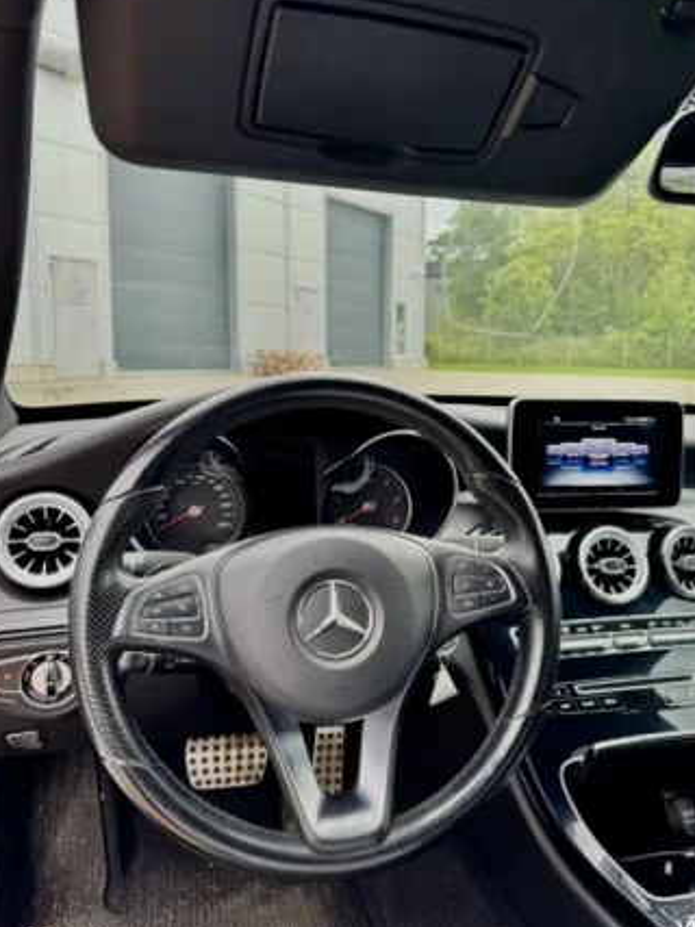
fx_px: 723
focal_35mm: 27
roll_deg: -0.8
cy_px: 436
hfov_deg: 51.3
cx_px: 378
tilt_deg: -6.6
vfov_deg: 65.3
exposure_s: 1/121
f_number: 1.78
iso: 64
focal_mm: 6.76
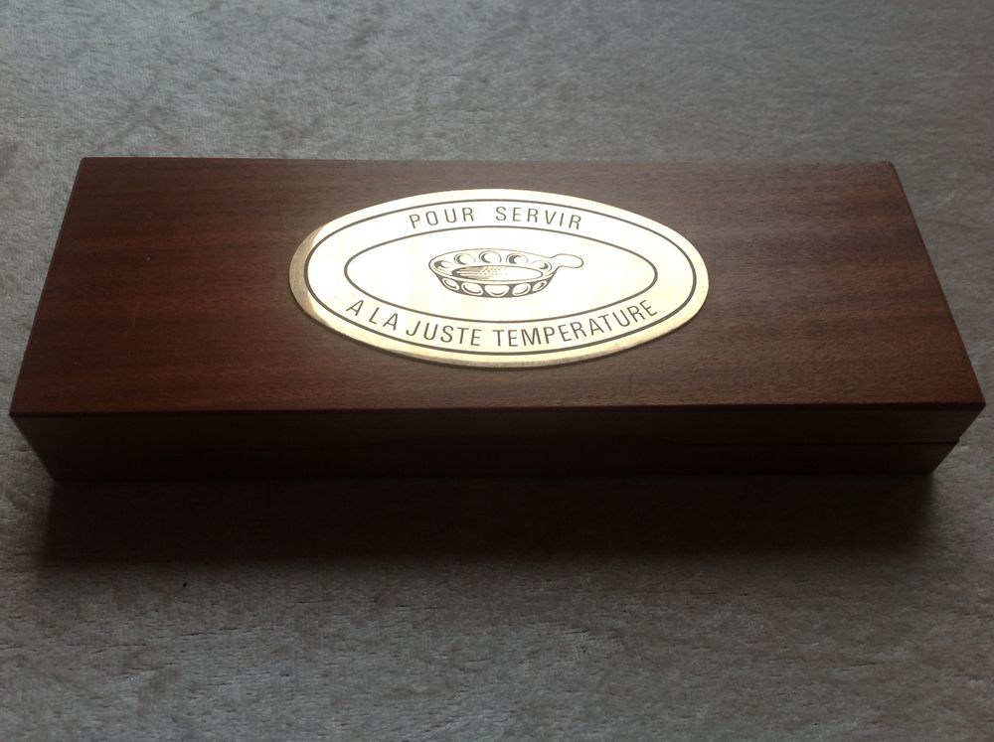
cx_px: 497
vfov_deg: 40.6
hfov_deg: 52.7
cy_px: 371
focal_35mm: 35
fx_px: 1004
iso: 64
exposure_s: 1/24
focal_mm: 4.28
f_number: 2.4
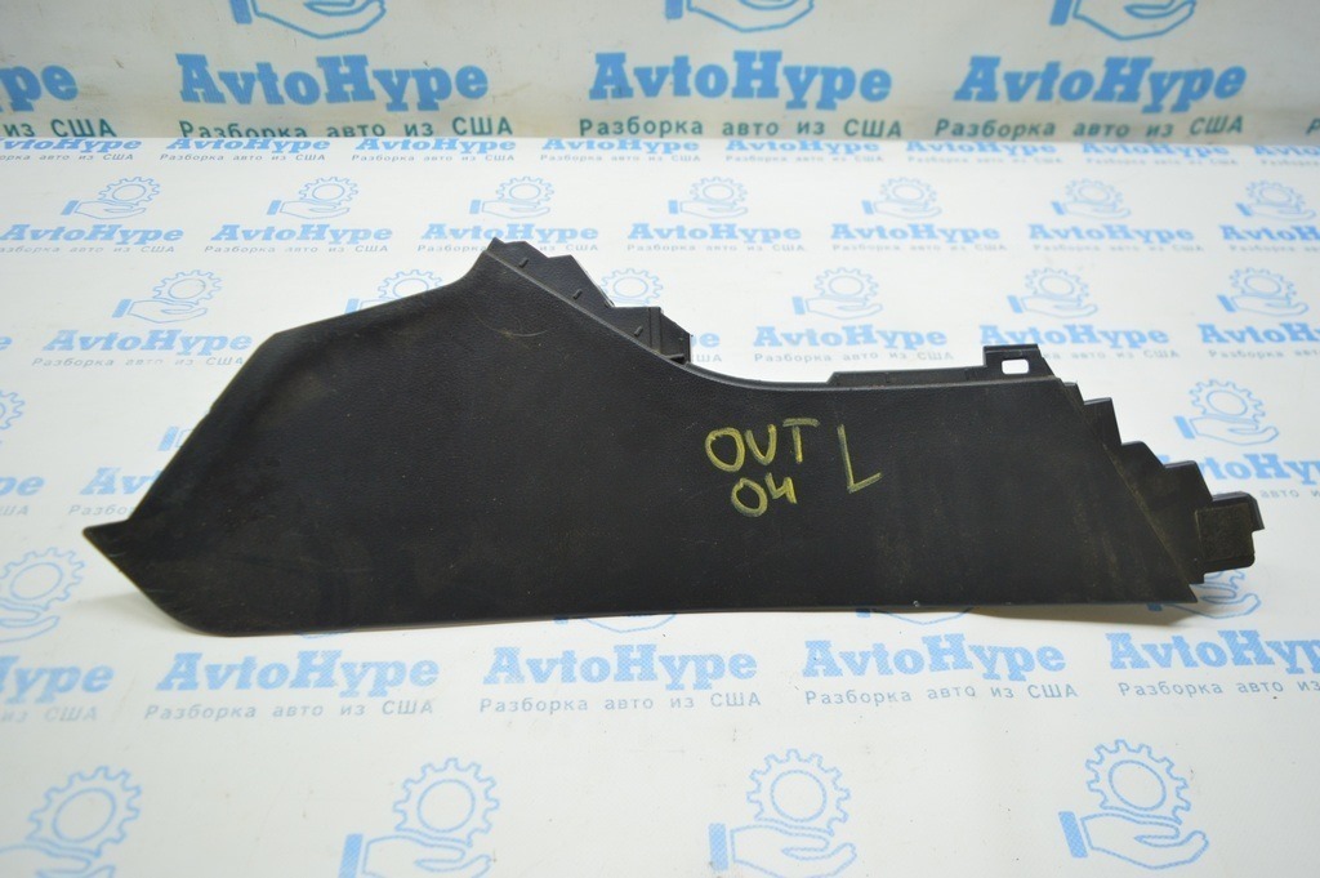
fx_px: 989
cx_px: 660
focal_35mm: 27
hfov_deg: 67.4
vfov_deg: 47.9
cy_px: 439
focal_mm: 18
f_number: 3.5
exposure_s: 1/50
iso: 400
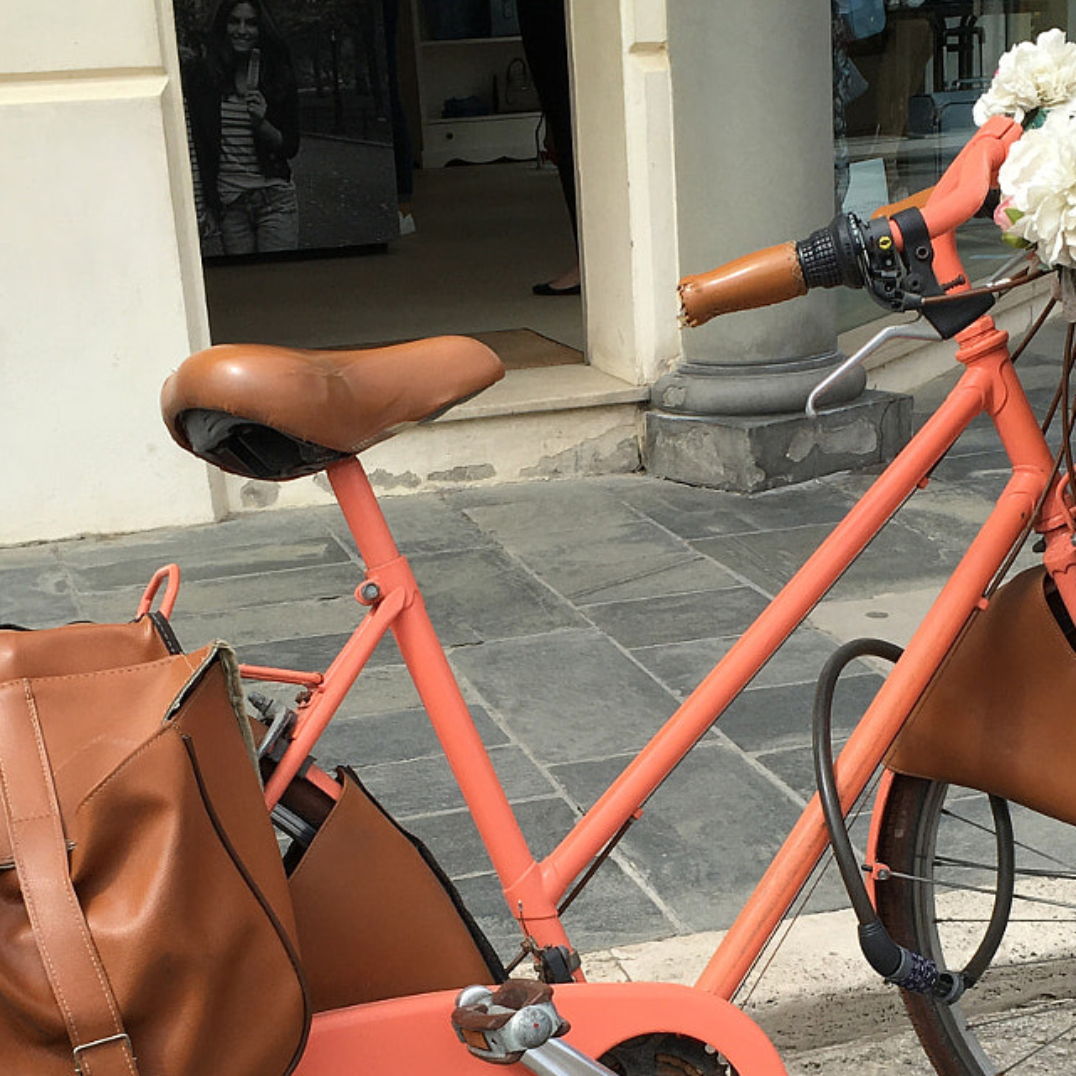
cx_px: 603
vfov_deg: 26.6
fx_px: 2251
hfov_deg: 26.9
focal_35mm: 64
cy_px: 796
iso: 25
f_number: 2.2
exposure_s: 1/1538
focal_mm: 4.15
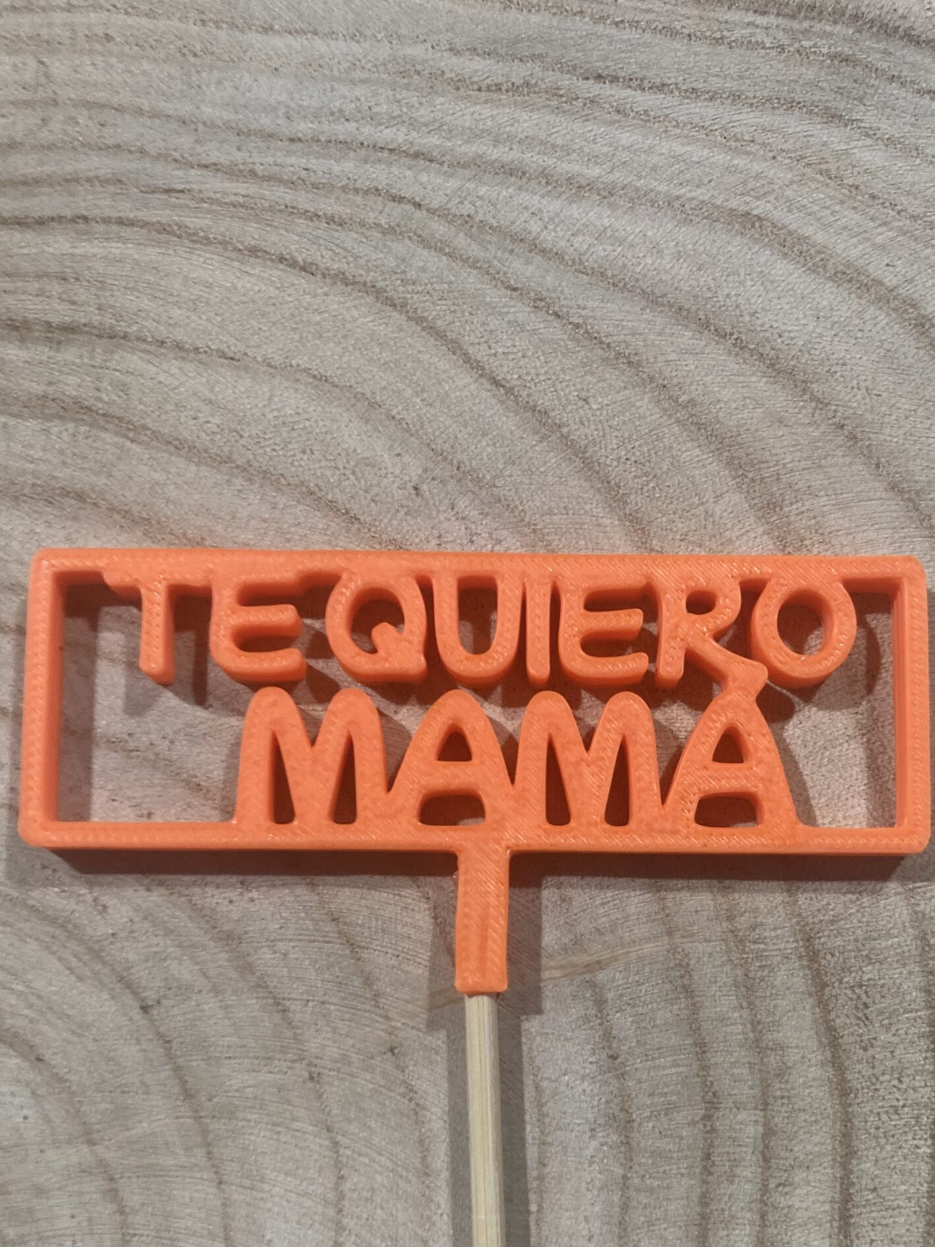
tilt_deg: -83.7
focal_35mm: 38
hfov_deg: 37.7
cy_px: 842
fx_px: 1368
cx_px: 512
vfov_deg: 48.1
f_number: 1.8
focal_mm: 3.99
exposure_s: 1/50
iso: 64
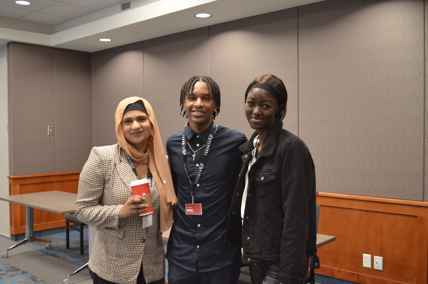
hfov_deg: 53.2
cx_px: 214
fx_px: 427
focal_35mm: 36
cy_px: 142
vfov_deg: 36.7
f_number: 4
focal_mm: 24
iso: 1600
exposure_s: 1/50
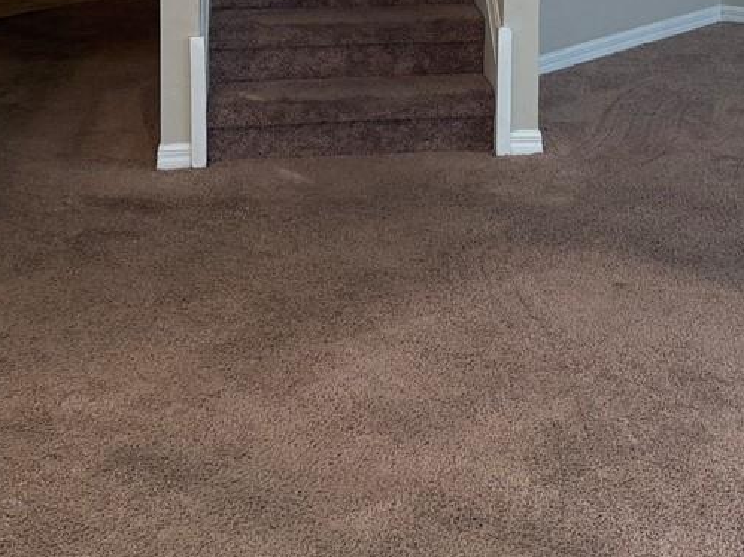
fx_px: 1655
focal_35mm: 77
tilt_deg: -1.0
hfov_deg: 25.3
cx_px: 438
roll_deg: +1.3
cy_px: -234
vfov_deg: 17.5
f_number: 1.78
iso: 200
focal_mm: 6.76
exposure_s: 1/148
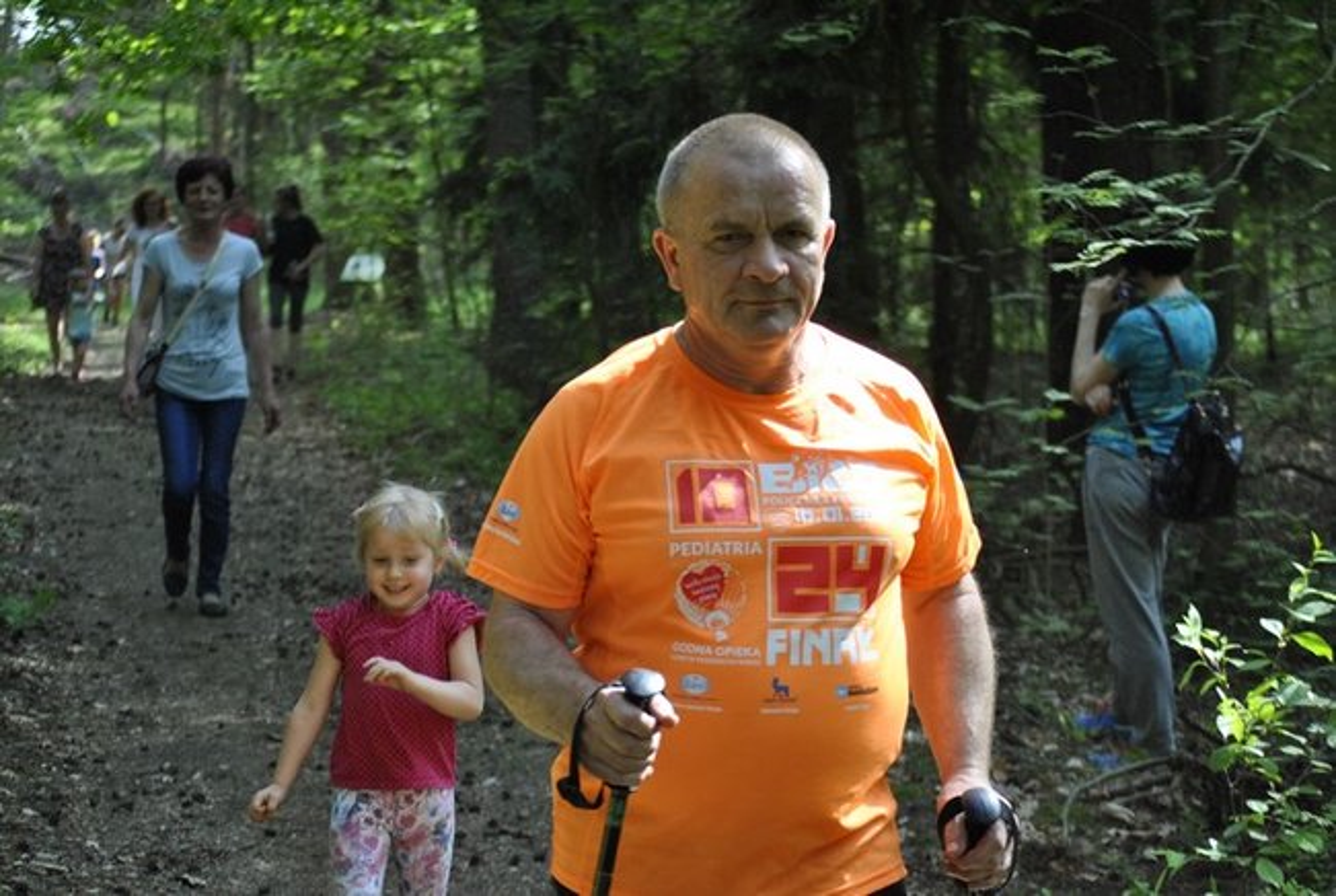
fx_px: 3067
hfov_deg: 24.6
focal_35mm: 82
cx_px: 668
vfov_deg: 16.6
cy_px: 448
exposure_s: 1/500
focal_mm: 55
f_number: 4
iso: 800
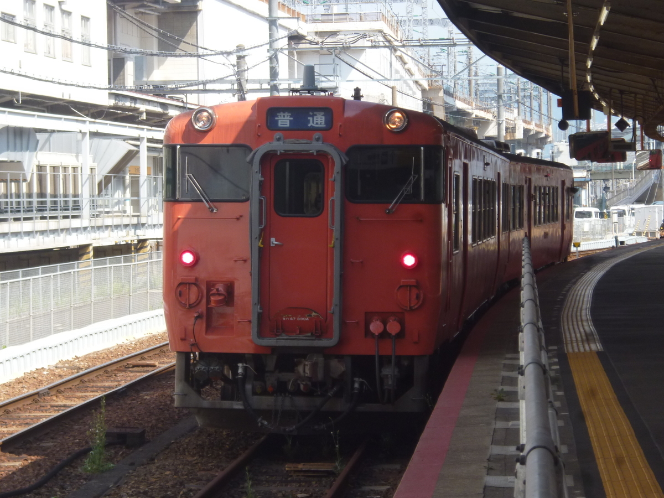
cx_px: 332
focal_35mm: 123
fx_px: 2359
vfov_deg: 12.0
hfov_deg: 16.0
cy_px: 249
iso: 160
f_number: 6.5
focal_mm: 20
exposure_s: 1/125
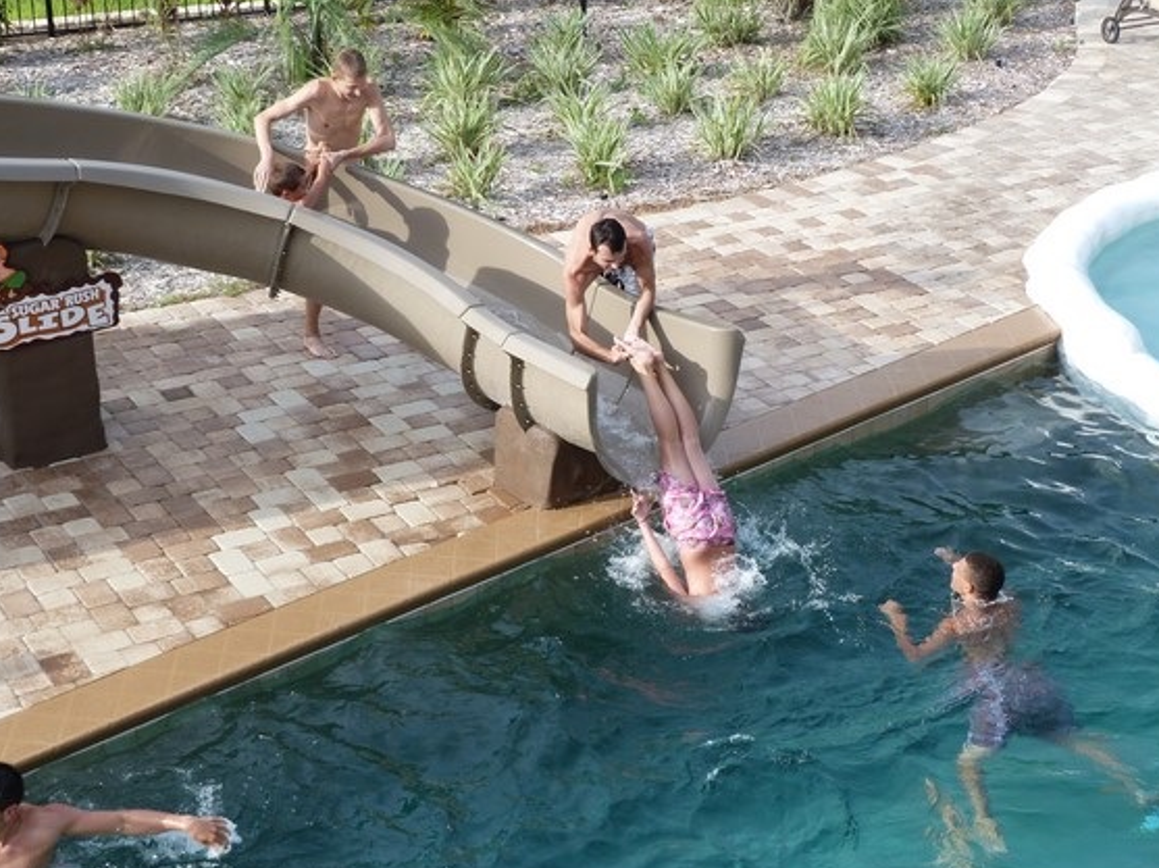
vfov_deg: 21.3
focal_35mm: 69
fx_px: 2309
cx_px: 589
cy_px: 429
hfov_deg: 28.2
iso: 80
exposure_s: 1/320
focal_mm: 10.8
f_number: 4
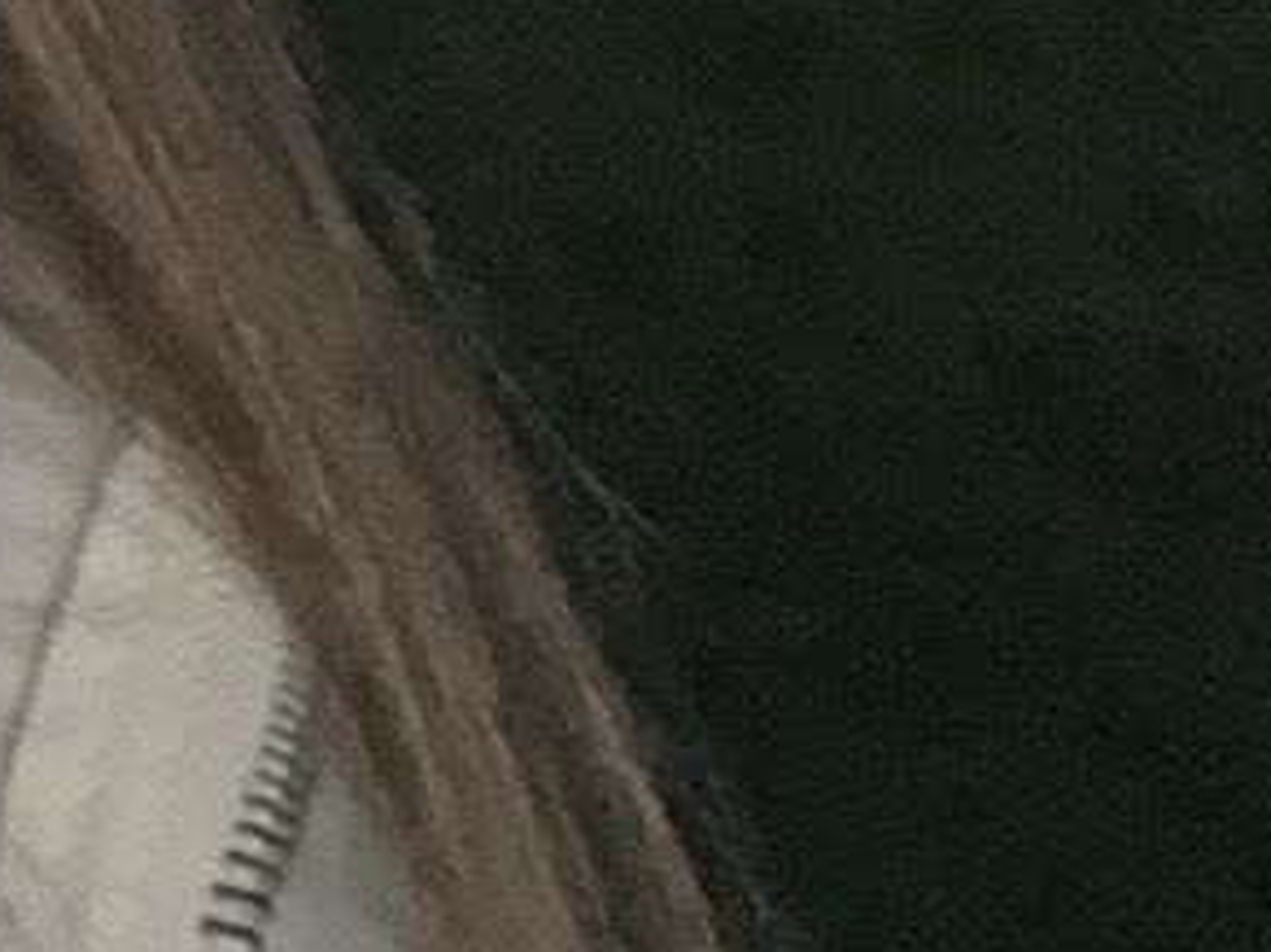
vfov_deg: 8.2
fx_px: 5799
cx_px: -2053
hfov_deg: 10.3
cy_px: -1707
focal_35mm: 158
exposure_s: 1/27
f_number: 1.9
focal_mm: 2.69
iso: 200
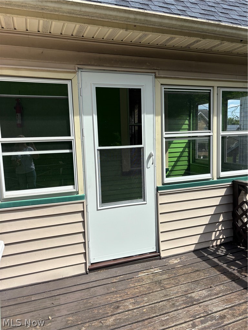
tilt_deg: -4.5
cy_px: 165
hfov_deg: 53.1
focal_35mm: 26
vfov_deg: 67.3
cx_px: 124
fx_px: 248
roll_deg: +1.8
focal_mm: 5.96
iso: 50
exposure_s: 1/2933
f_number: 1.6
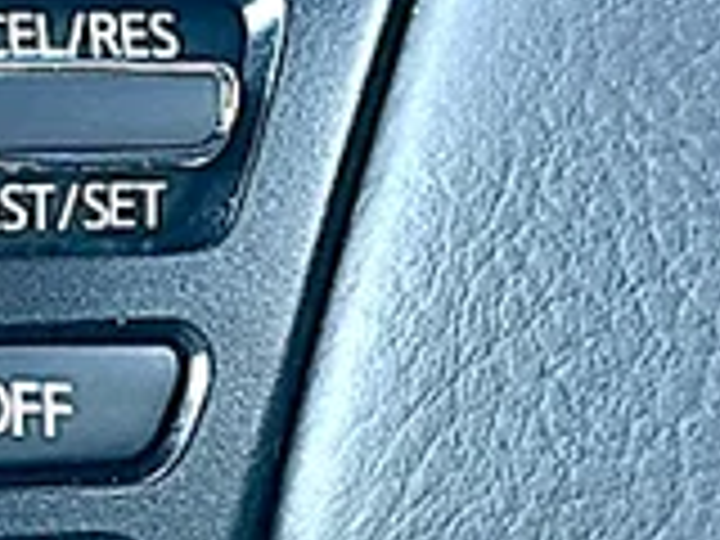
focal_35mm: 197
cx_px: 54
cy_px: 290
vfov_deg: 7.5
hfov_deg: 10.0
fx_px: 4098
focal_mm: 6.86
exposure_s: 1/102
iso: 64
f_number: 1.78
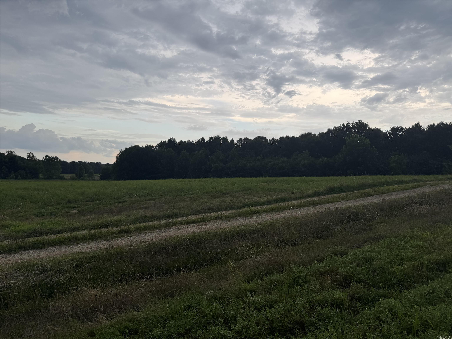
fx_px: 313
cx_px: 226
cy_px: 170
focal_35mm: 24
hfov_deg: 71.6
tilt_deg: -0.4
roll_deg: -1.5
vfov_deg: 56.8
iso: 80
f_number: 1.78
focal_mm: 6.76
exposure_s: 1/700
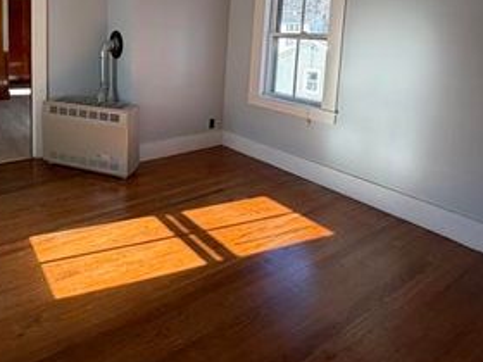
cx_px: 129
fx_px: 349
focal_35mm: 25
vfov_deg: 51.1
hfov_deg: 65.7
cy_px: 66
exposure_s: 1/121
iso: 64
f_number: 2.2
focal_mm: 2.22
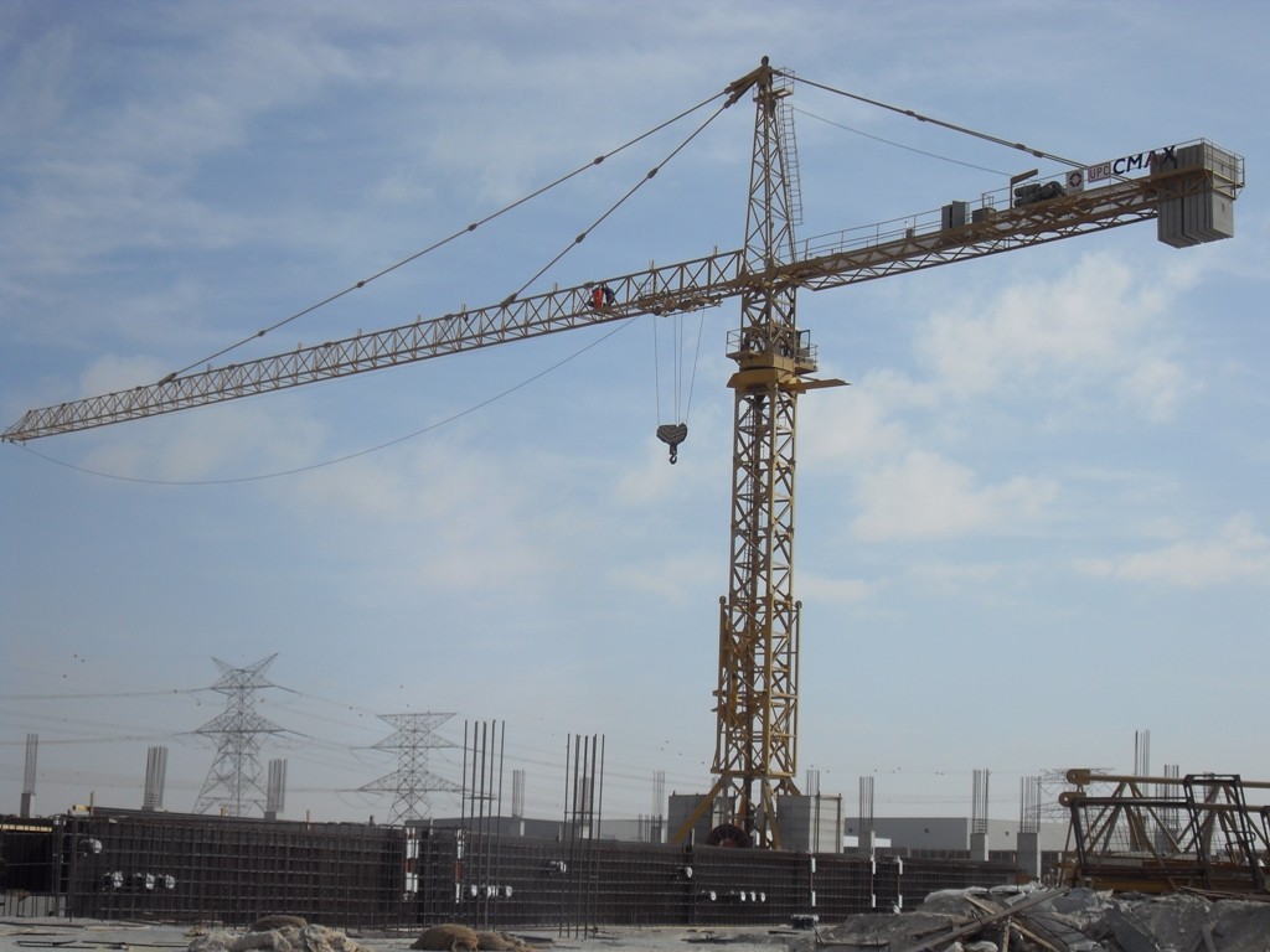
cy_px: 476
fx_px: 2165
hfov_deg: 32.7
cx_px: 635
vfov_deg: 24.8
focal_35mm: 59
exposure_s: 1/250
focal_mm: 10.1
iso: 80
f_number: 9.1
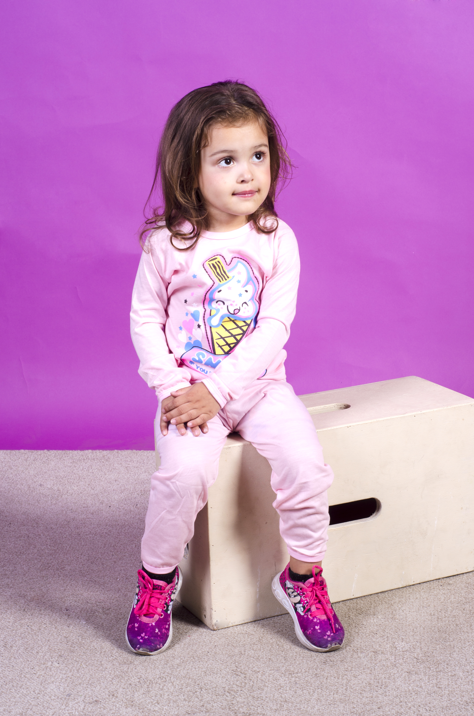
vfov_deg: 27.0
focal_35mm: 75
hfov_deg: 18.1
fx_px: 1488
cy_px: 358
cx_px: 237
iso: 100
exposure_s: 1/125
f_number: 7.1
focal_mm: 50
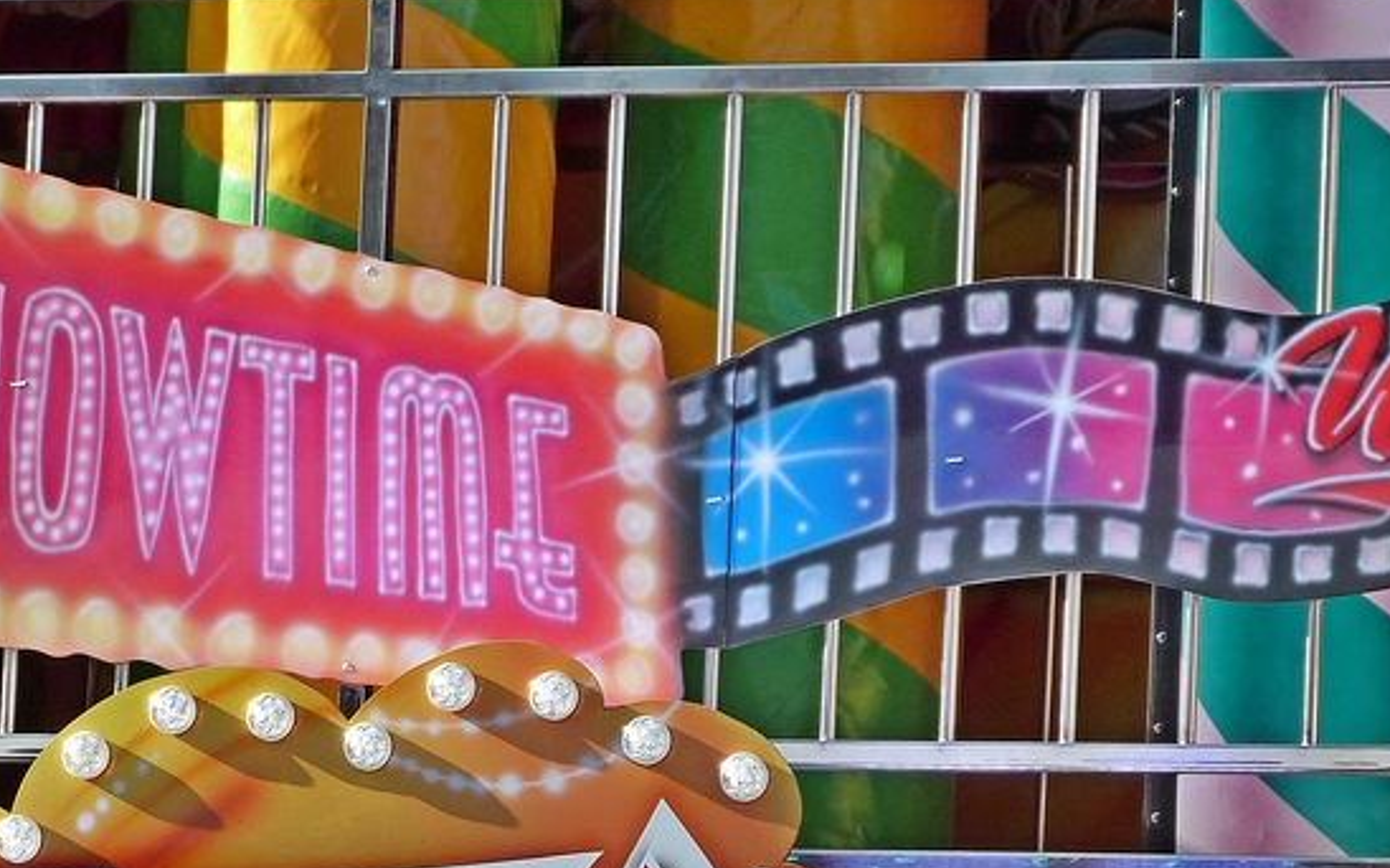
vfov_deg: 4.0
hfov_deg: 6.4
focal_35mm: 329
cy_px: 858
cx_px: 289
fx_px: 12458
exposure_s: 1/250
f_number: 5
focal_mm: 30.7
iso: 100
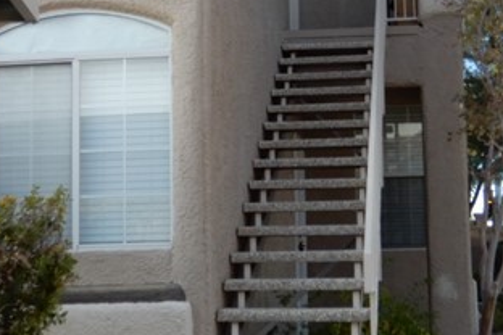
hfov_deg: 24.7
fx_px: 1146
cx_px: 289
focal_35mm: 82
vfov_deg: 16.6
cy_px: 77
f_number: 3.4
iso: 80
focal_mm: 4.3
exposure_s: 1/200
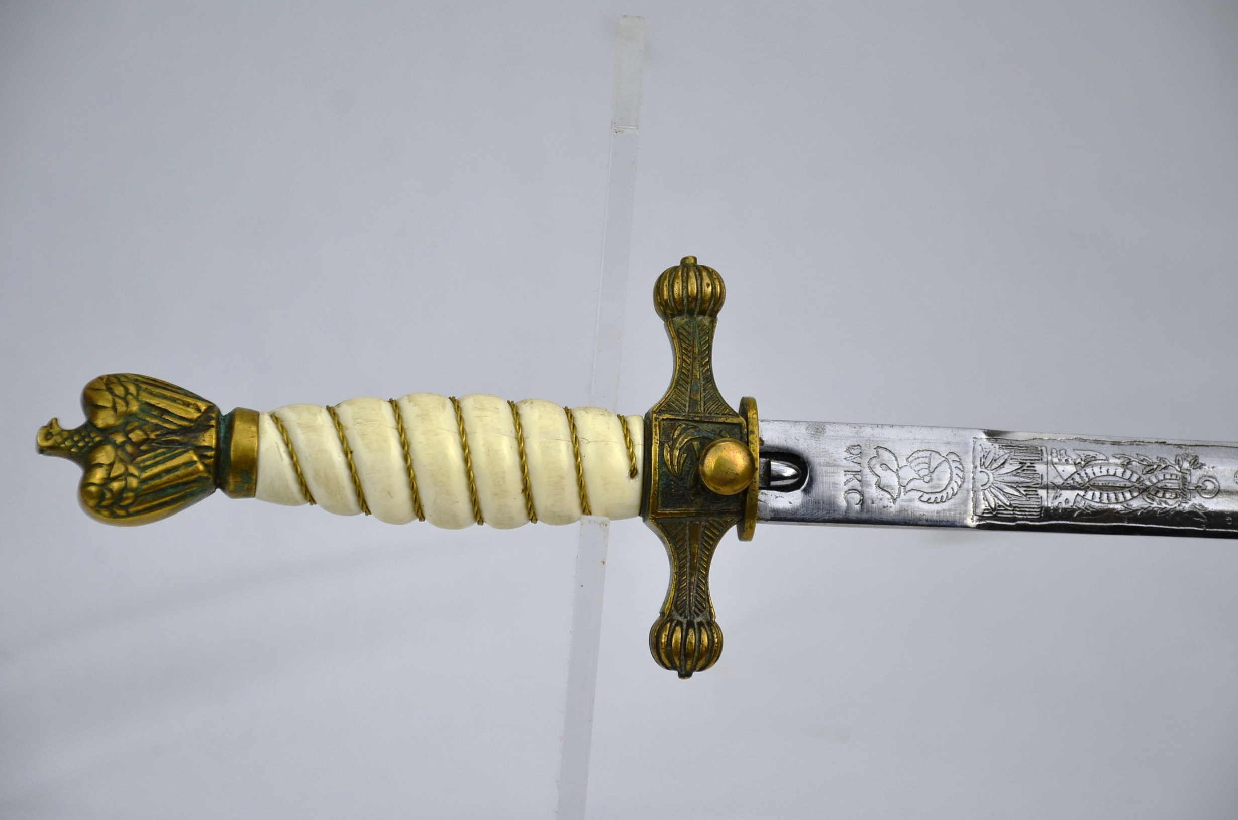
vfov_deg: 11.4
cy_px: 410
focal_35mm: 120
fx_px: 4118
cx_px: 619
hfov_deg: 17.1
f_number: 5.6
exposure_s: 1/400
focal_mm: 80
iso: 400
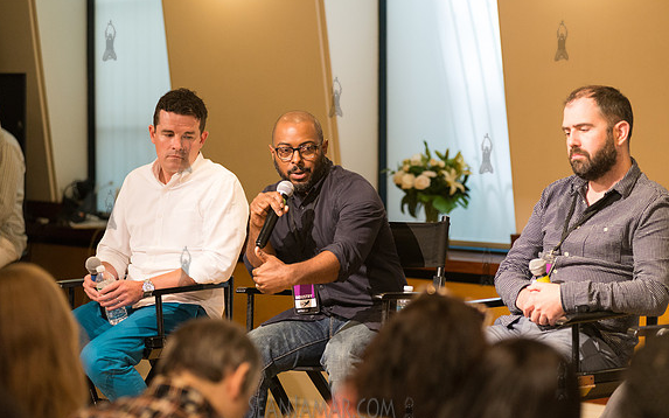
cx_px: 335
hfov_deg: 16.2
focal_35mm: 129
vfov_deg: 10.2
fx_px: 2352
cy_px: 210
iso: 3200
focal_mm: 125
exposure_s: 1/320
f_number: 4
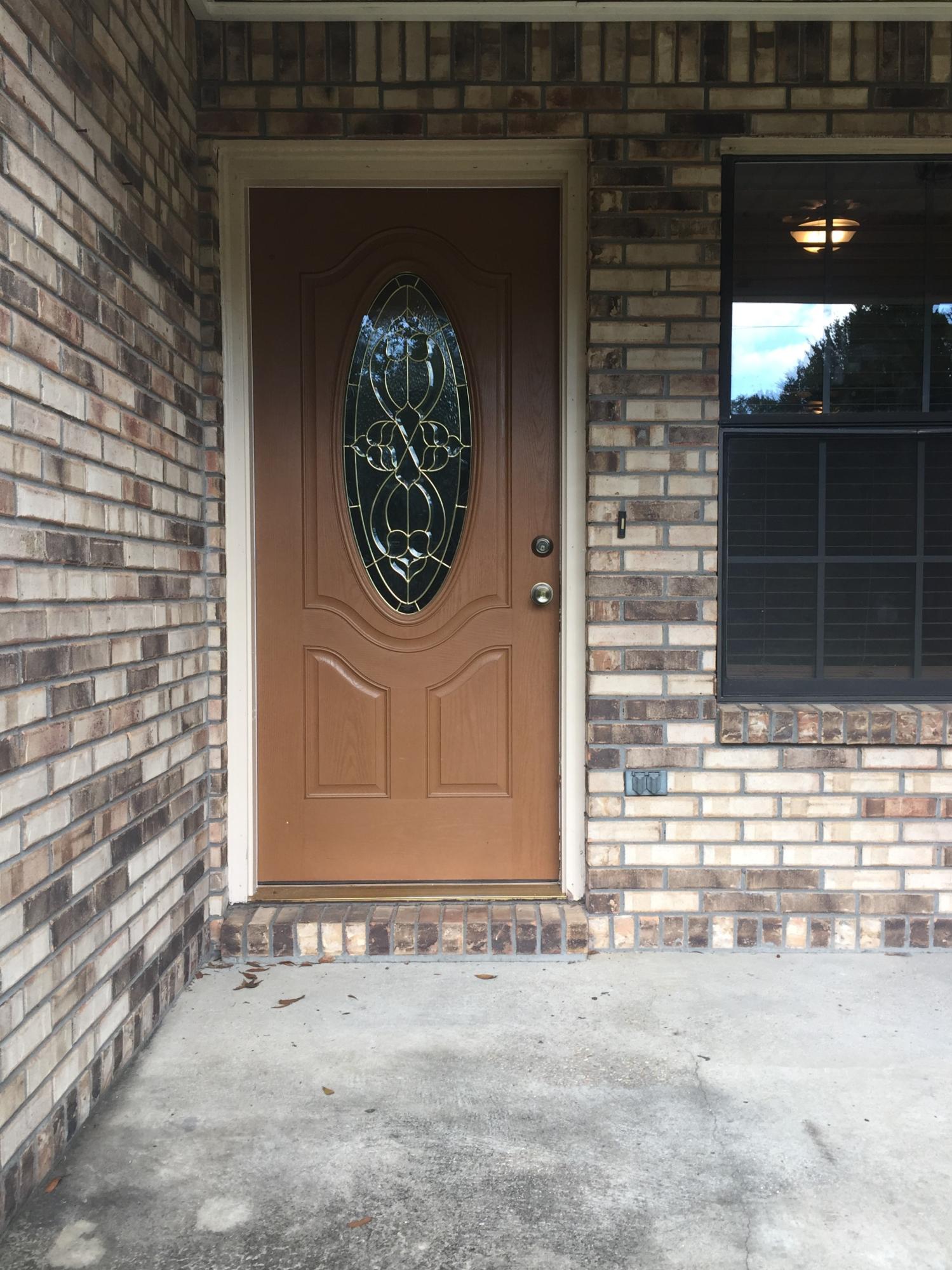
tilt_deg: -2.3
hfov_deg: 48.2
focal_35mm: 29
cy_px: 635
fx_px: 1064
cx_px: 476
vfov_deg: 61.7
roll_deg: +2.4
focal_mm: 4.15
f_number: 2.2
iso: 32
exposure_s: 1/118
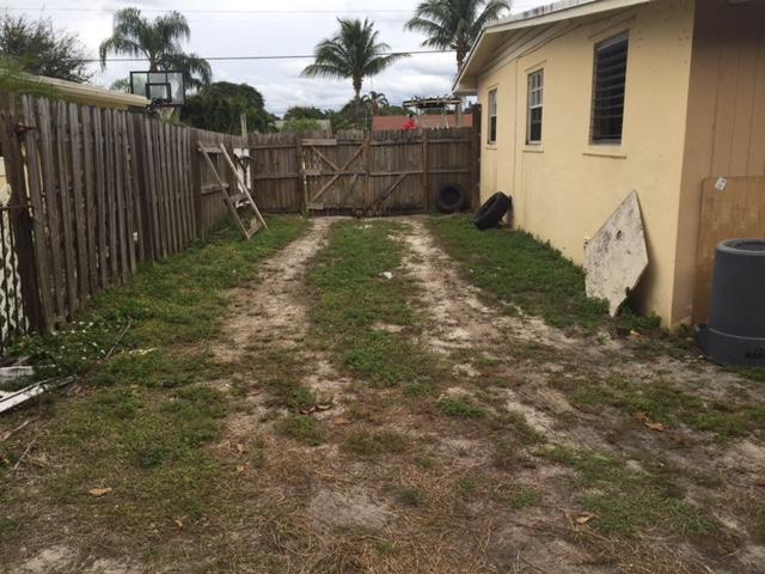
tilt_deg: -13.3
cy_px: 287
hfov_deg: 61.7
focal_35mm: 29
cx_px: 382
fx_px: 641
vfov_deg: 48.2
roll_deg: +0.2
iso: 32
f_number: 2.2
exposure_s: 1/628
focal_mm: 4.15
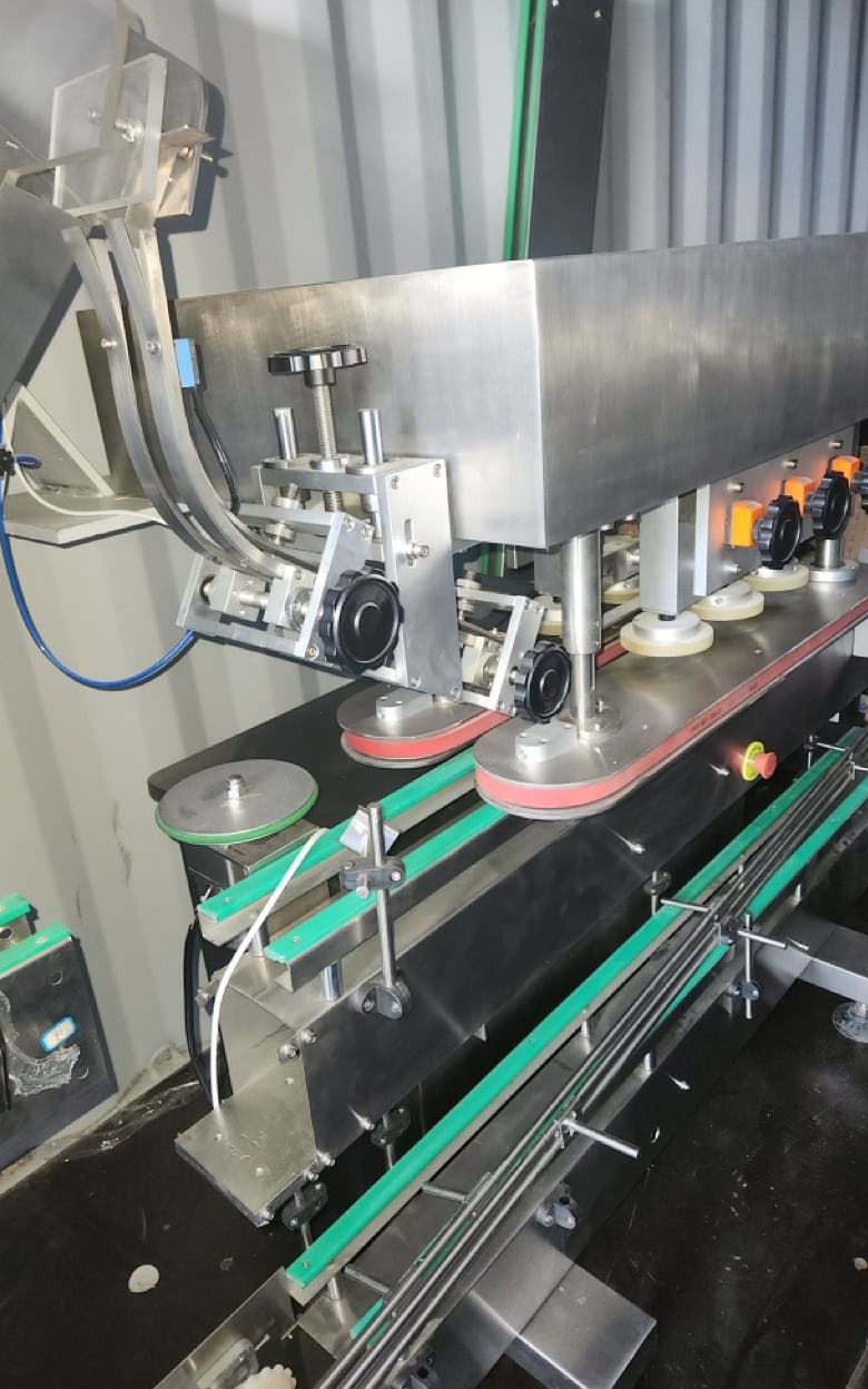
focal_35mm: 25
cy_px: 692
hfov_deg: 49.3
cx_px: 427
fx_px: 946
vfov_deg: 72.5
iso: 125
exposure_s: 1/17
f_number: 1.8
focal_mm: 5.4
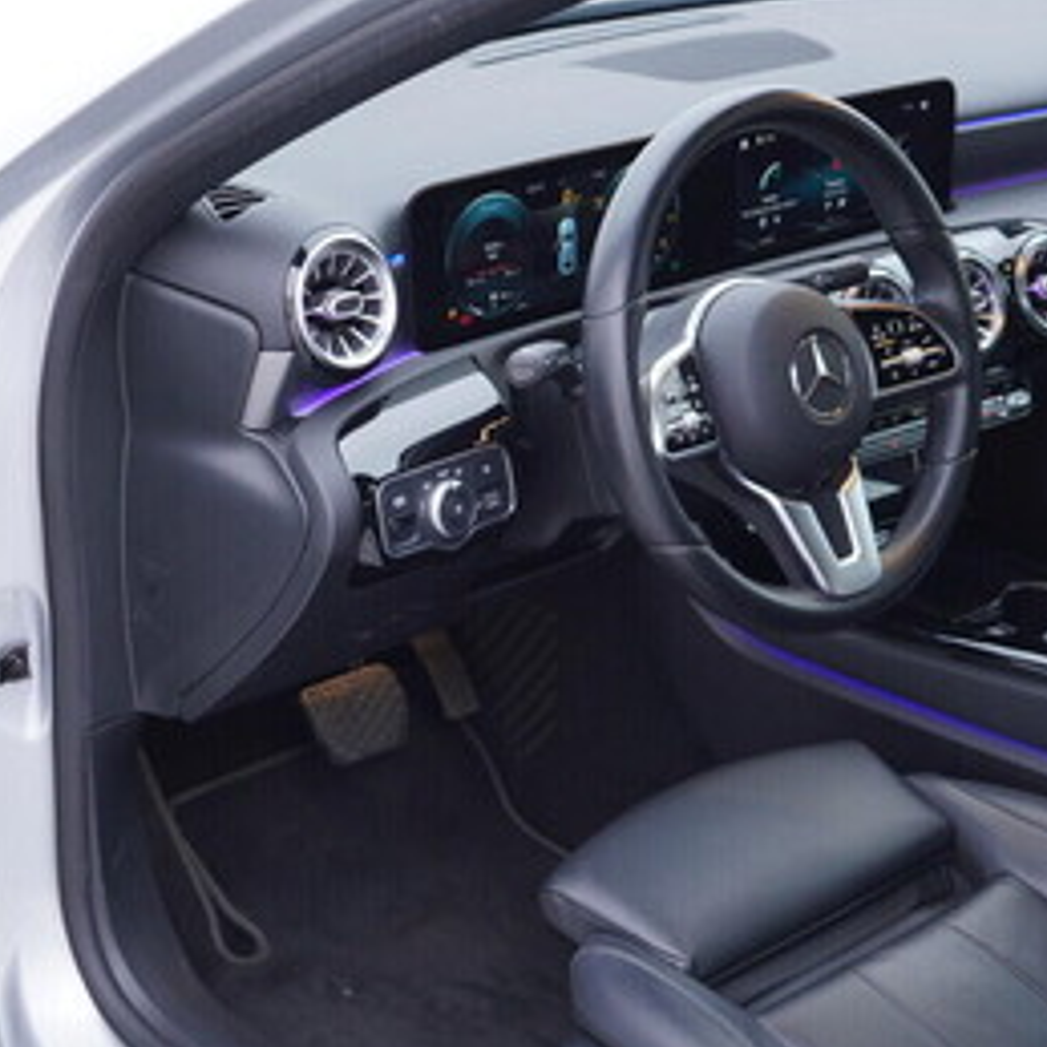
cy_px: 608
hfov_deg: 26.3
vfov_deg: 26.5
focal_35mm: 65
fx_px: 2224
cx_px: 311
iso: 125
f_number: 2.8
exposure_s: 1/40
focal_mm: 24
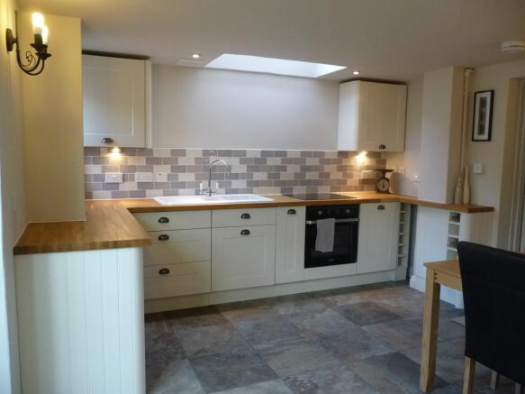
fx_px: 425
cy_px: 197
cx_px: 262
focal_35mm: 28
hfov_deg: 63.5
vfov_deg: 49.7
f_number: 3.3
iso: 400
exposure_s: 1/30
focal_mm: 4.7
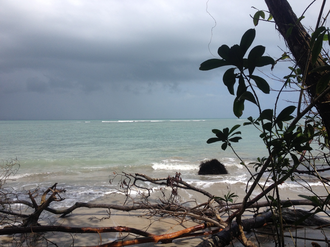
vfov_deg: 40.7
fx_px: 334
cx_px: 165
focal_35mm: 35
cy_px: 124
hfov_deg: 52.6
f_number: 2.4
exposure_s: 1/3067
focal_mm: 4.28
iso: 50
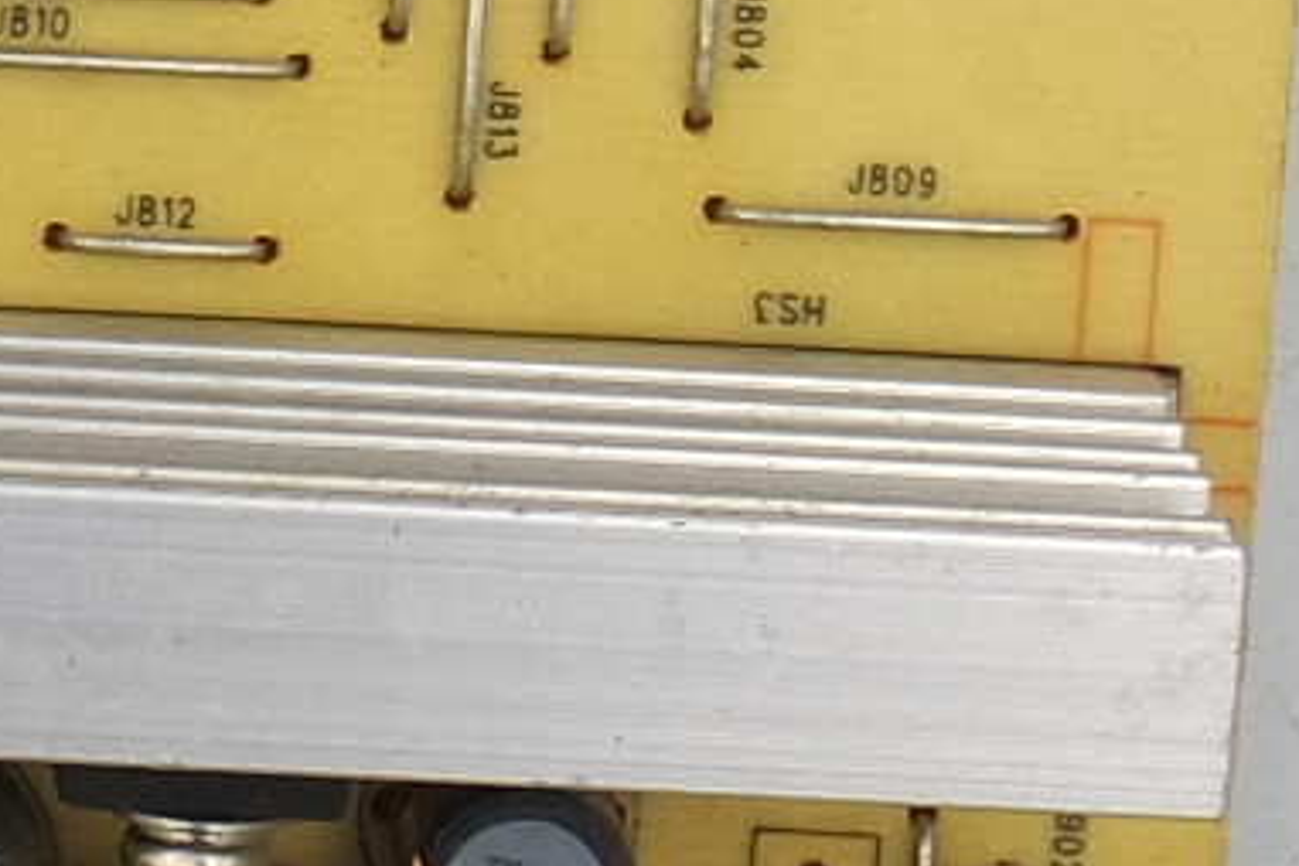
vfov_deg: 3.7
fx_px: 13530
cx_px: -951
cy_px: -218
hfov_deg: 5.4
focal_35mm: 375
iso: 160
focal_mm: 18
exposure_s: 1/125
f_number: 5
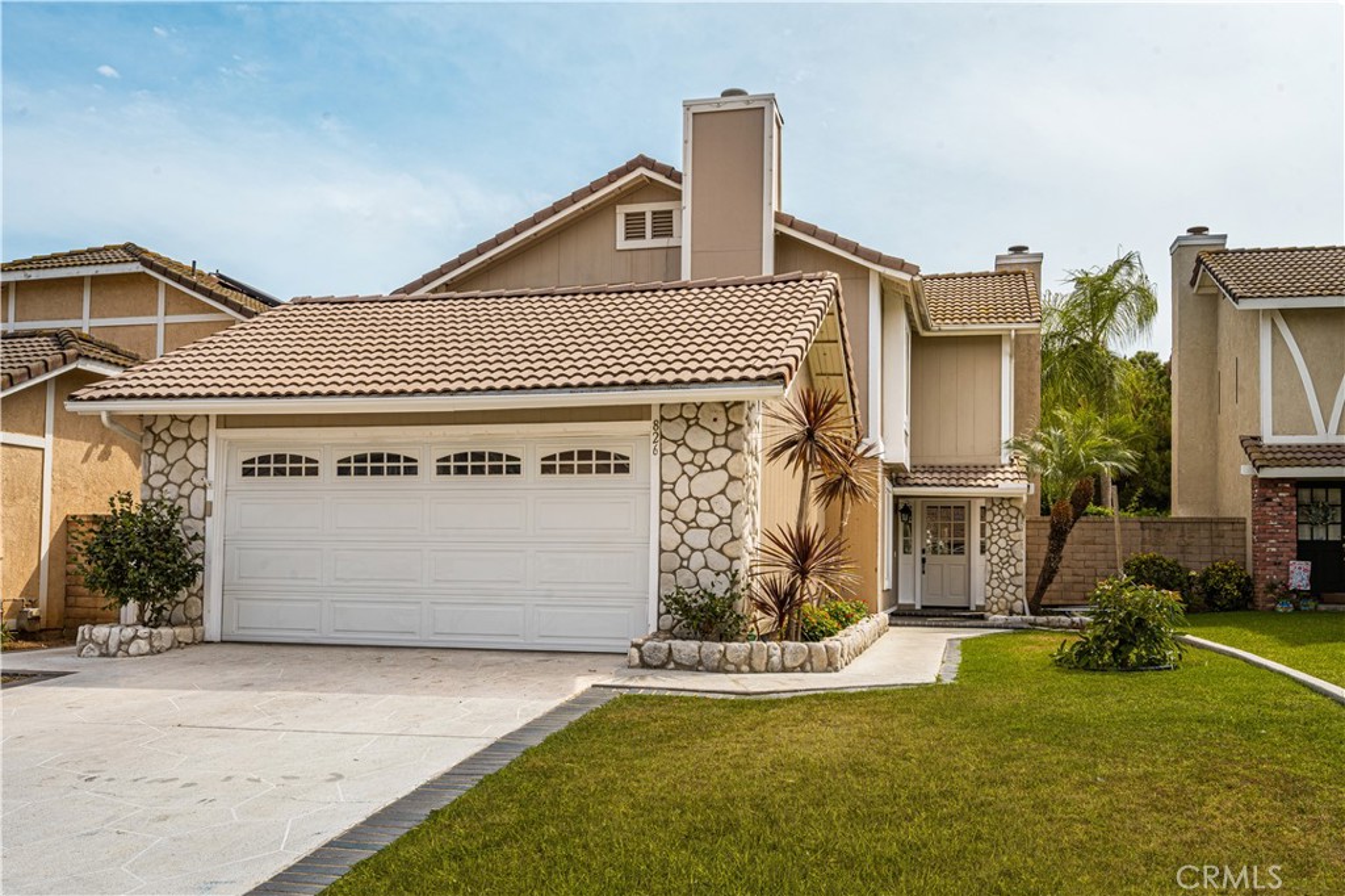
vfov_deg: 49.5
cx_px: 672
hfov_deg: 69.4
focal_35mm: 26
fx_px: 971
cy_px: 448
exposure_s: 1/250
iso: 100
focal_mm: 26
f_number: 14
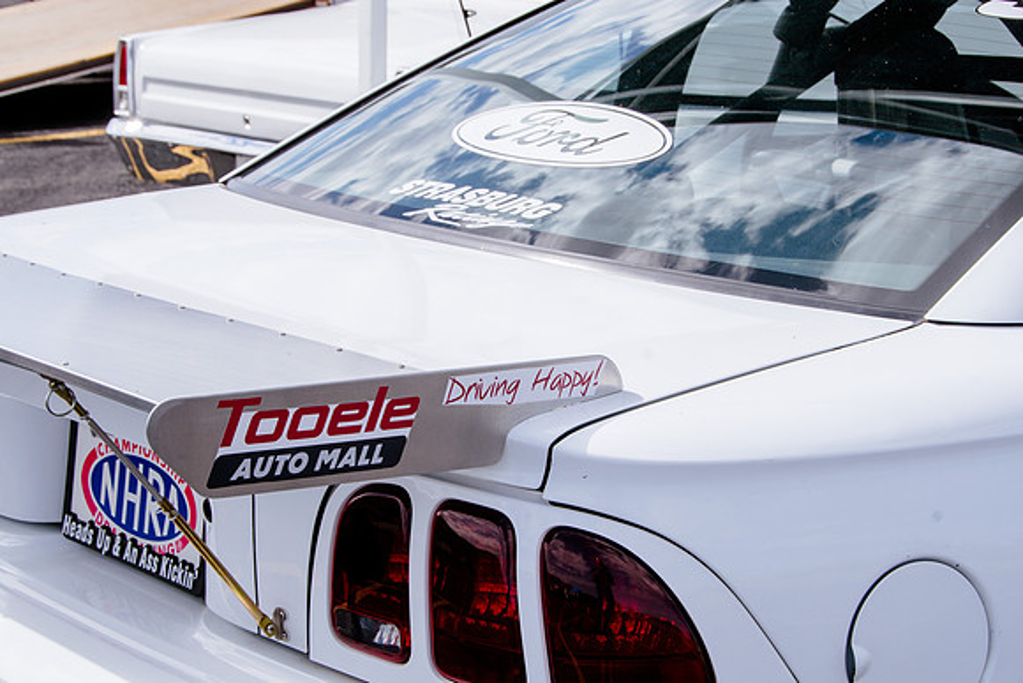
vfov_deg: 17.9
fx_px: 2168
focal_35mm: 76
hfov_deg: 26.5
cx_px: 503
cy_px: 336
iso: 160
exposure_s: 1/320
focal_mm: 50
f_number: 13
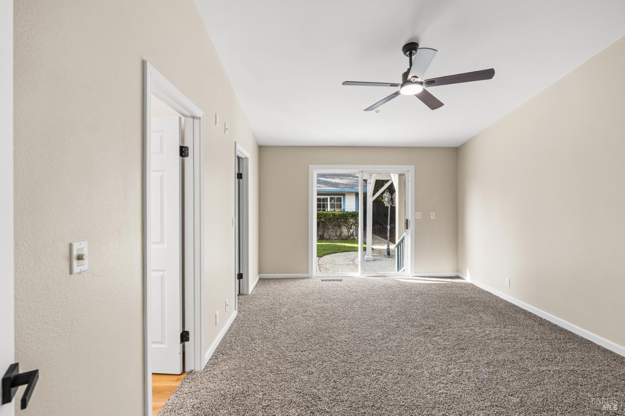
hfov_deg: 96.7
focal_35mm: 16
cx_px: 312
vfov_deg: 73.7
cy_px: 208
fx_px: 278
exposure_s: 1/13
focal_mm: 16
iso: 125
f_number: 4
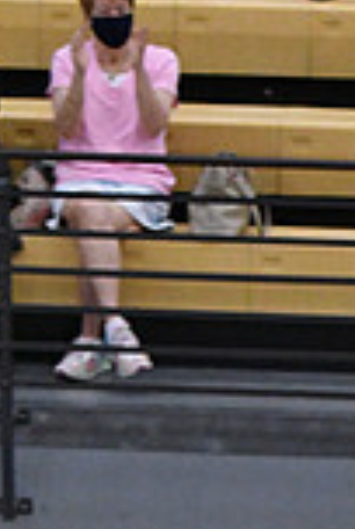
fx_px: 8407
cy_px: 950
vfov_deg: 3.6
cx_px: 576
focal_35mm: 571
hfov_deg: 2.4
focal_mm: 100
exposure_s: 1/1250
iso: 6400
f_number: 3.2
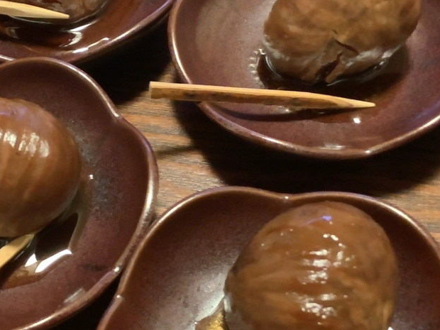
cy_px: 185
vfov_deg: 24.4
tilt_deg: -58.0
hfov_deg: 32.0
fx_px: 763
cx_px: 152
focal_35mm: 60
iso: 800
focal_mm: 3.3
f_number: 2.4
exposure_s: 1/30
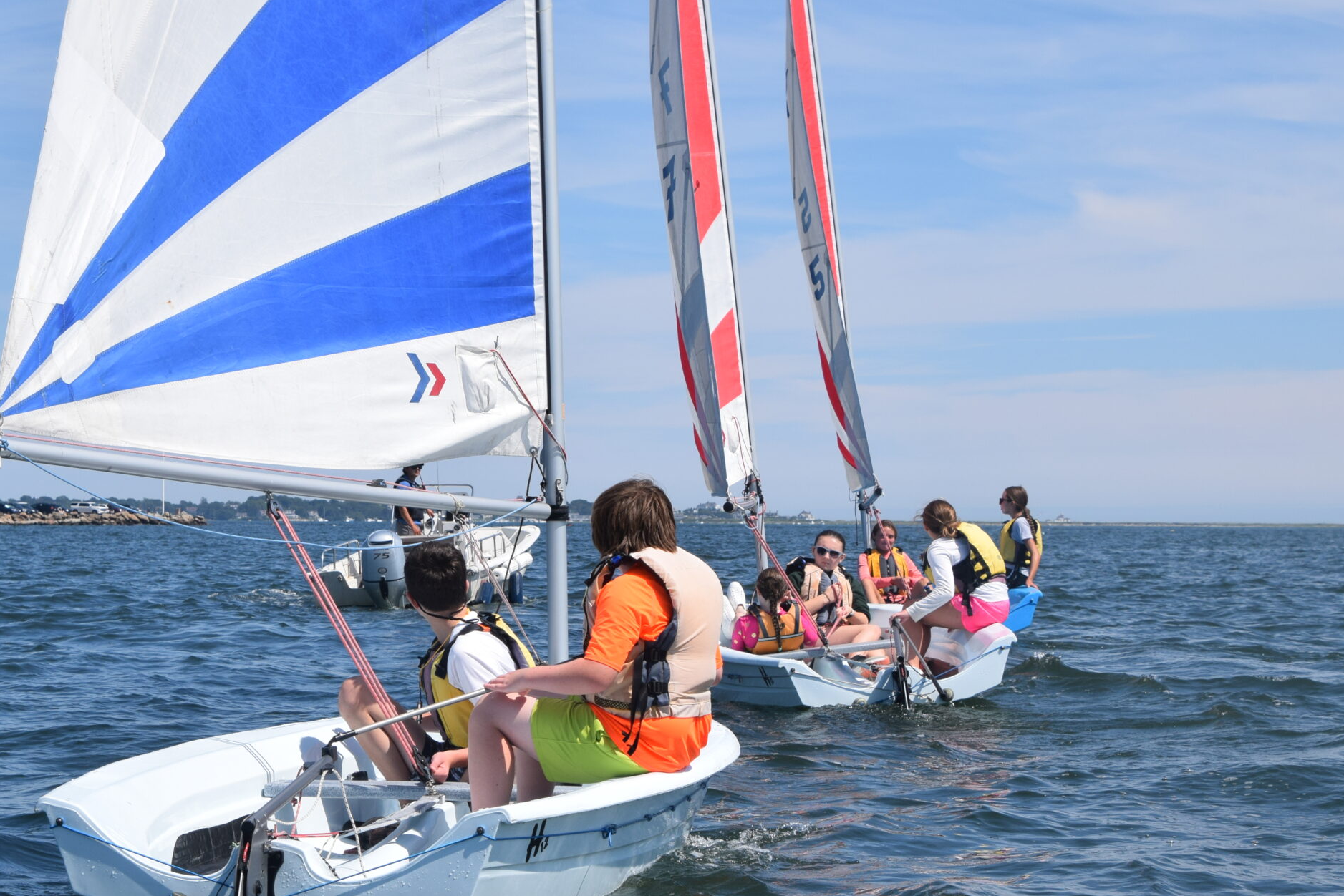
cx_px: 594
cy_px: 513
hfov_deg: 22.6
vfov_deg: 15.2
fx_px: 3360
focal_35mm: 90
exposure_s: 1/500
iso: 200
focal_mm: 44
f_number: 11
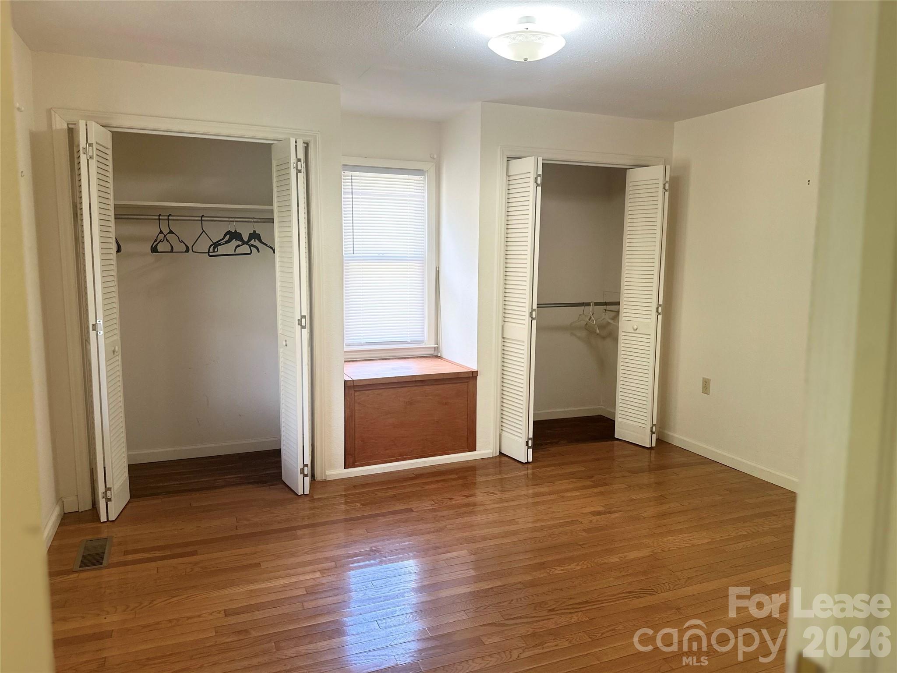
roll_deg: +1.1
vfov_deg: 56.8
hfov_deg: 71.6
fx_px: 622
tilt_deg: -5.8
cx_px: 448
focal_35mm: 24
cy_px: 336
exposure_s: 1/120
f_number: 1.78
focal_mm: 6.86
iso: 200
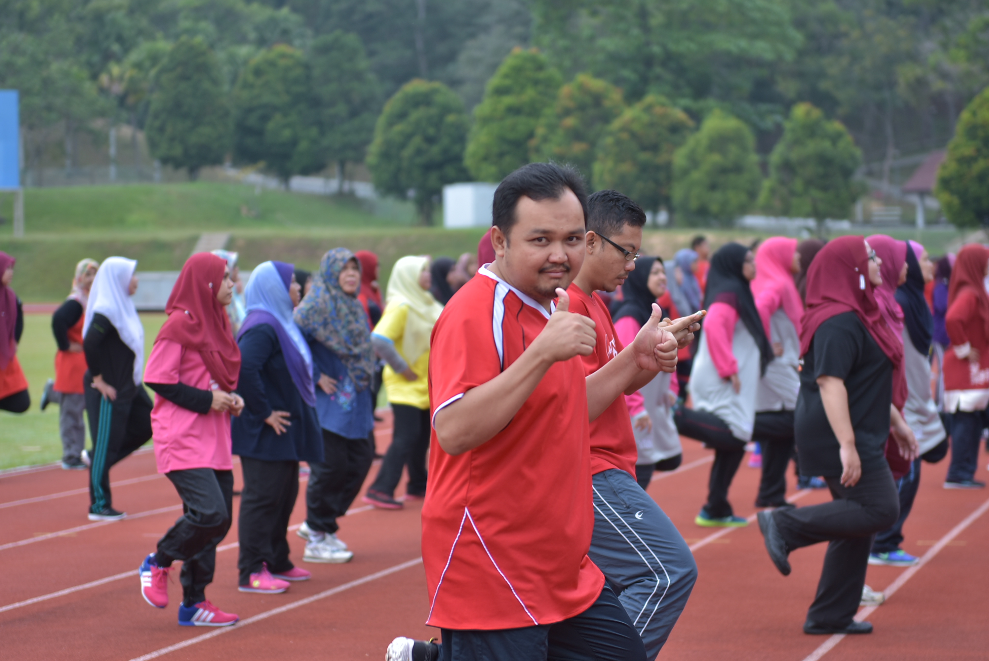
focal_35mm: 105
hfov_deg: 19.4
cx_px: 494
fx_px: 2887
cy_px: 330
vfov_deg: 13.1
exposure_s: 1/200
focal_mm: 70
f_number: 2.8
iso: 100
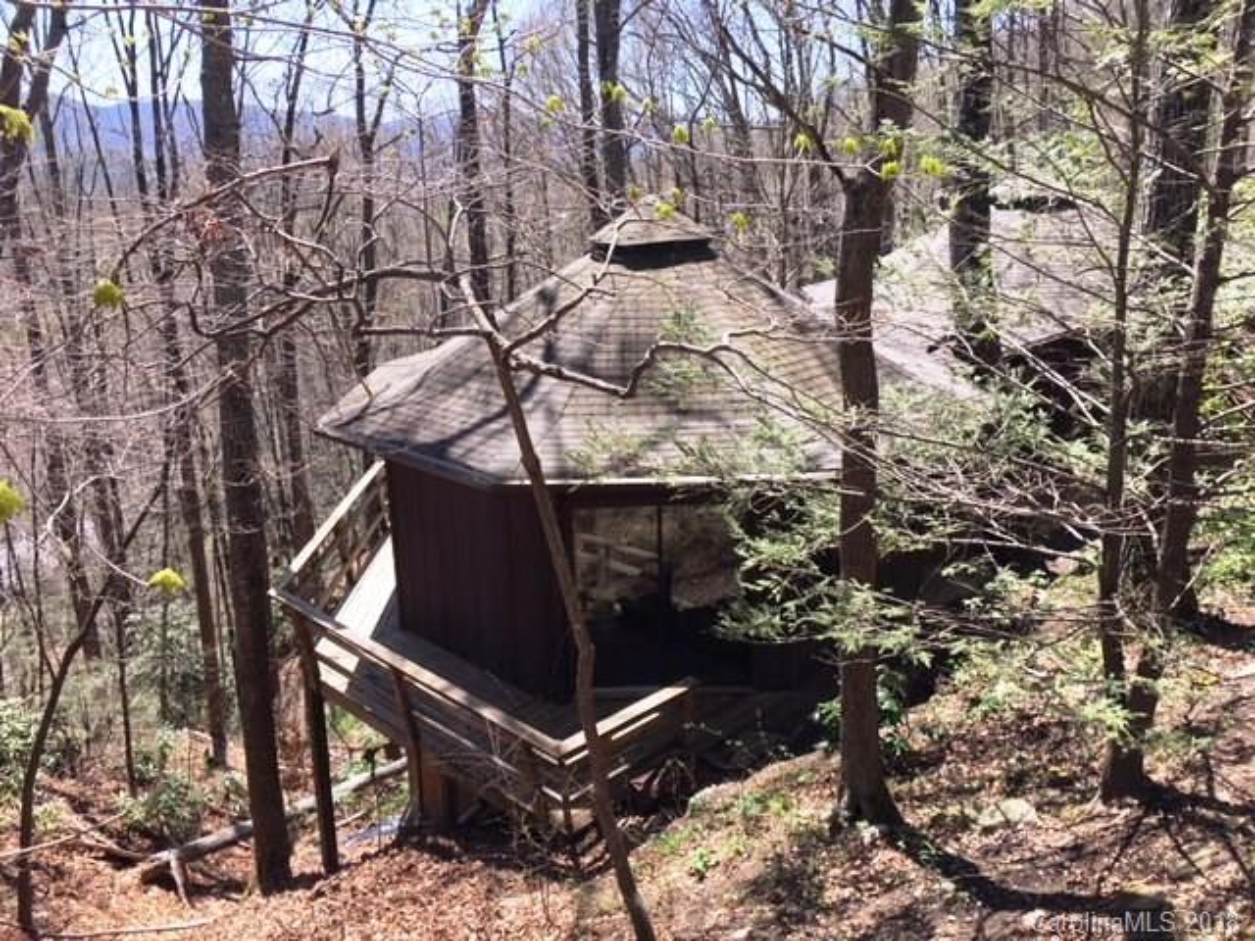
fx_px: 1051
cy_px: 470
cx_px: 628
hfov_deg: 61.7
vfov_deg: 48.2
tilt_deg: -15.7
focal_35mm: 29
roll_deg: +0.8
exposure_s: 1/761
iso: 25
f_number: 2.2
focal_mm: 4.15
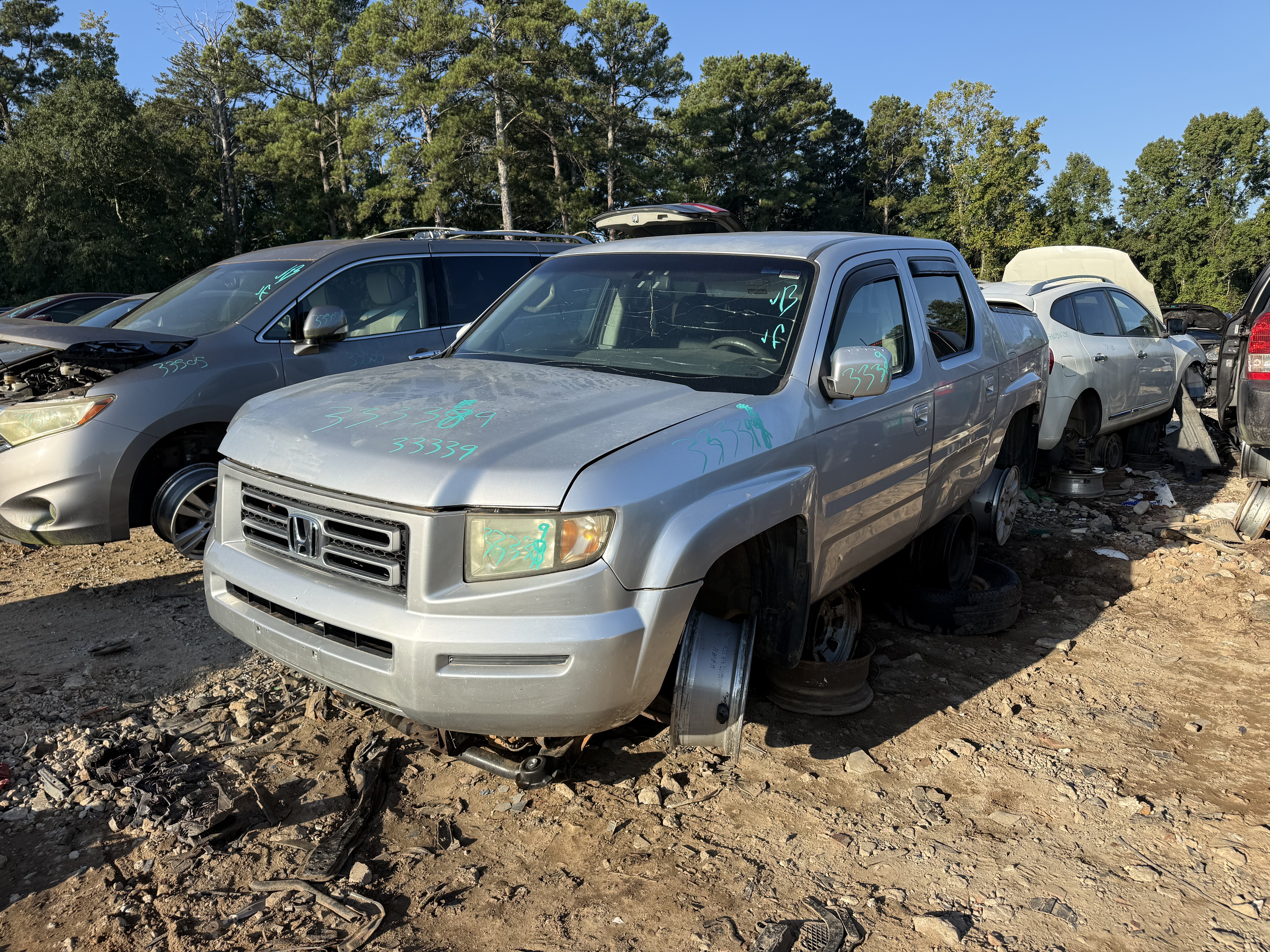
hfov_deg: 71.6
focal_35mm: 24
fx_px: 881
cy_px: 476
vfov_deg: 56.8
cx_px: 635
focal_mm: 6.76
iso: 80
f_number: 1.78
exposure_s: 1/2703
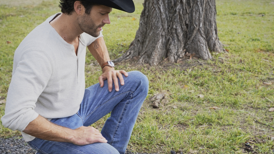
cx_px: 161
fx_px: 560
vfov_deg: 15.6
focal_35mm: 77
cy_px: 119
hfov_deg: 27.5
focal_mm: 47
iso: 640
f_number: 5.6
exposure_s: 1/400
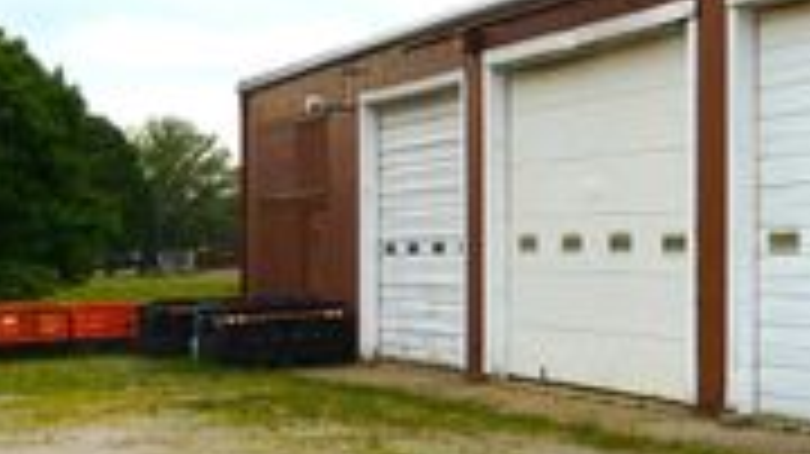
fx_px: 1889
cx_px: 1035
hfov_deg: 21.9
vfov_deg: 13.7
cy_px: 209
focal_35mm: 88
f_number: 2.2
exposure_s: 1/1972
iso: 25
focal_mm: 4.15
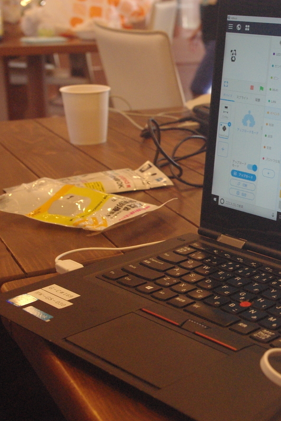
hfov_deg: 19.0
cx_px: 297
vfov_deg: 29.2
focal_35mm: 69
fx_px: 808
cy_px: 210
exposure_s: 1/100
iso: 1600
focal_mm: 30.63
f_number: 8
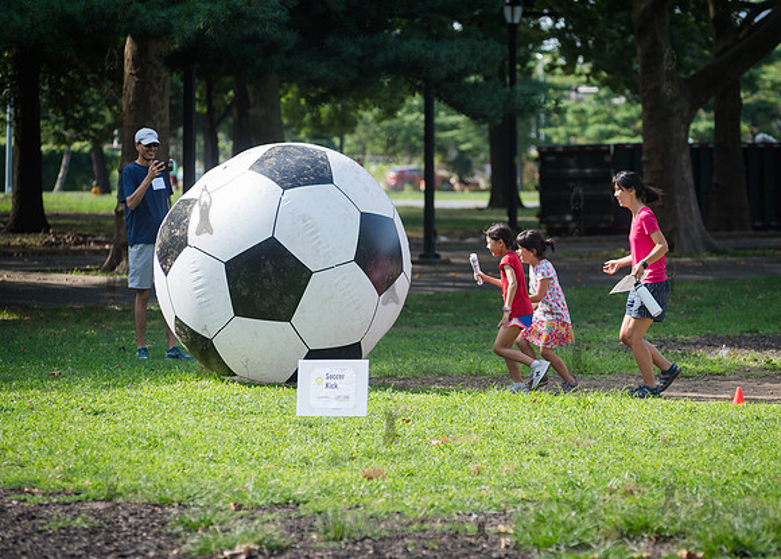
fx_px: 4068
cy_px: 244
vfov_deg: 7.9
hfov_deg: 11.0
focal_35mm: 183
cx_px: 472
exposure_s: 1/640
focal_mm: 155
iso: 200
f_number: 4
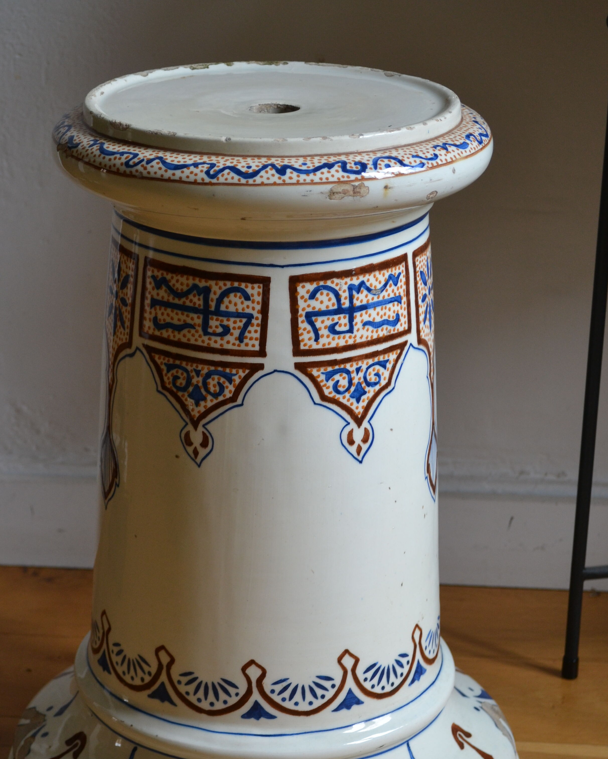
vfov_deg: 21.2
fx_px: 2024
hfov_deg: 17.1
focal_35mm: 90
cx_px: 233
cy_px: 524
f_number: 5.3
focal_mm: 42
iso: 400
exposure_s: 1/40
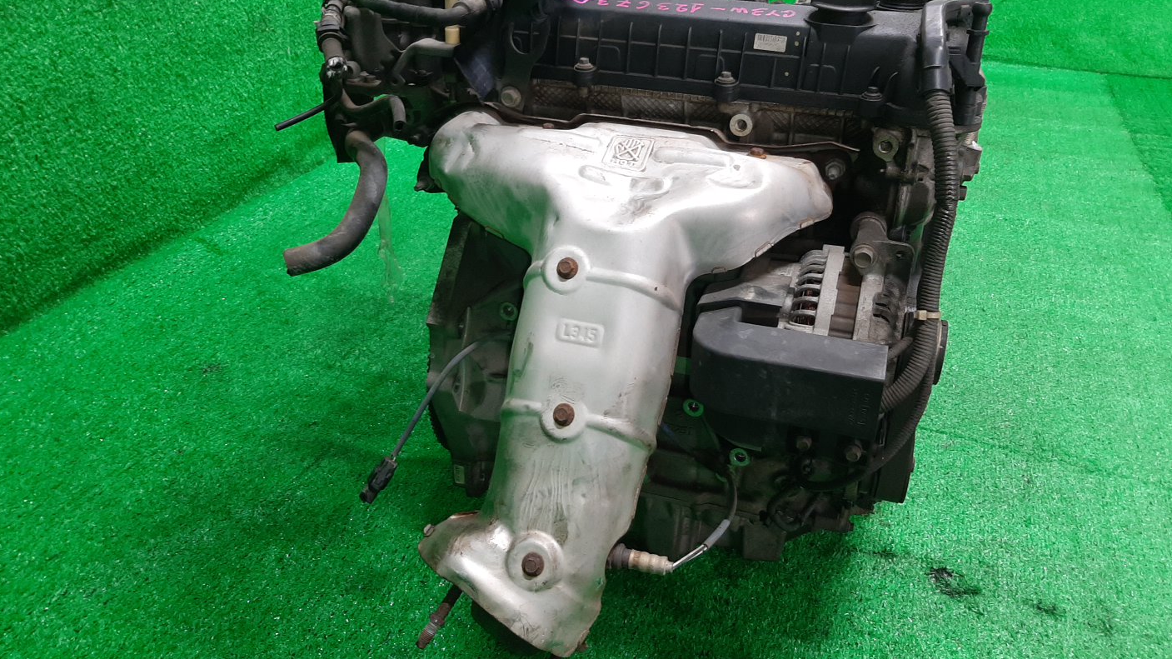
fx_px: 901
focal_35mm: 29
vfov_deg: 40.1
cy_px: 285
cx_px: 581
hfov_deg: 66.1
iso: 117
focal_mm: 3.93
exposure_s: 1/50
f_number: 1.7
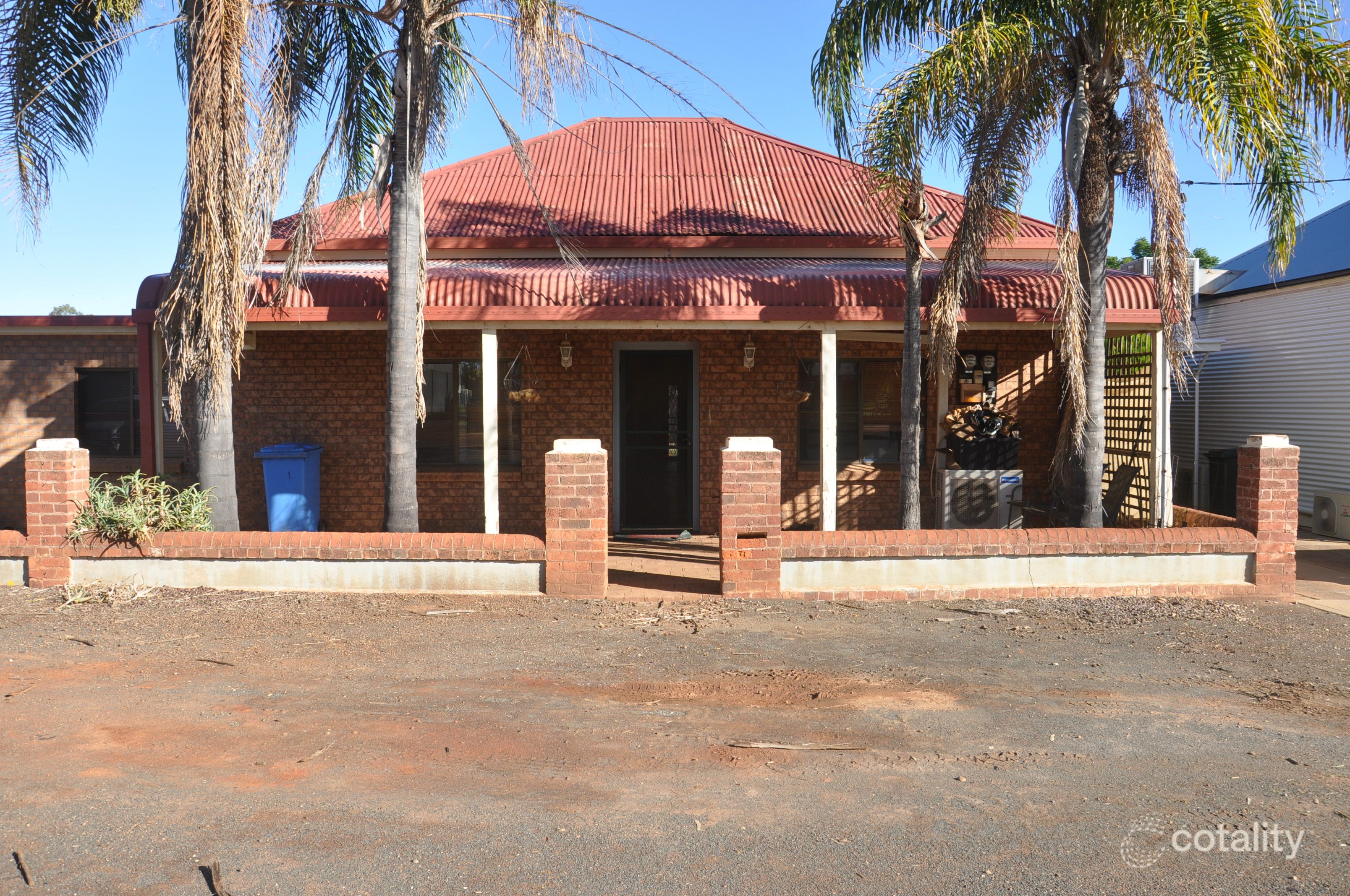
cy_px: 448
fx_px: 1011
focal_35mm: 27
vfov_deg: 47.8
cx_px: 675
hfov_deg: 67.4
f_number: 8
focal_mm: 18
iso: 200
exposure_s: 1/250
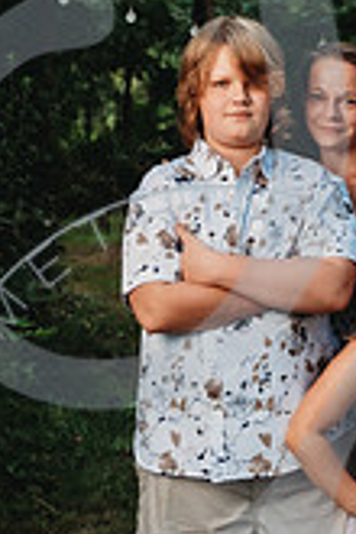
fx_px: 1379
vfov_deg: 21.9
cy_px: 239
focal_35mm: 93
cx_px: 366
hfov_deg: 14.4
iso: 100
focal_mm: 34
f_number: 2.8
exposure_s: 1/320
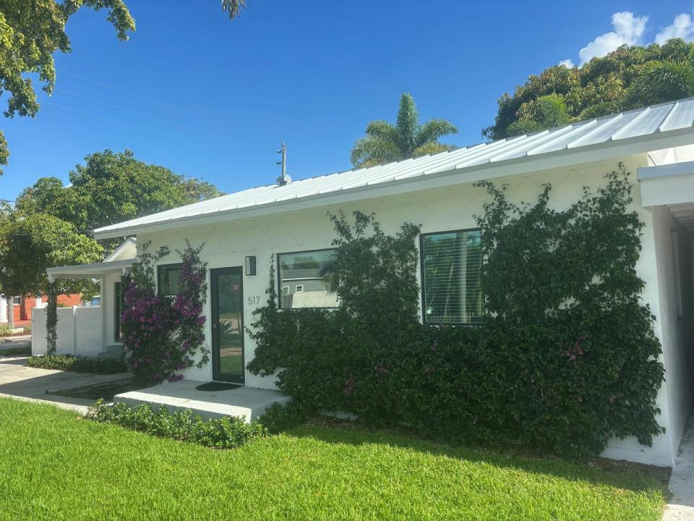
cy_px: 260
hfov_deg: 67.3
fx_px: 521
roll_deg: +2.0
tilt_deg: +2.9
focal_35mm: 26
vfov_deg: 53.1
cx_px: 347
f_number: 1.6
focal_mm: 5.96
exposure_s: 1/2151
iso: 50
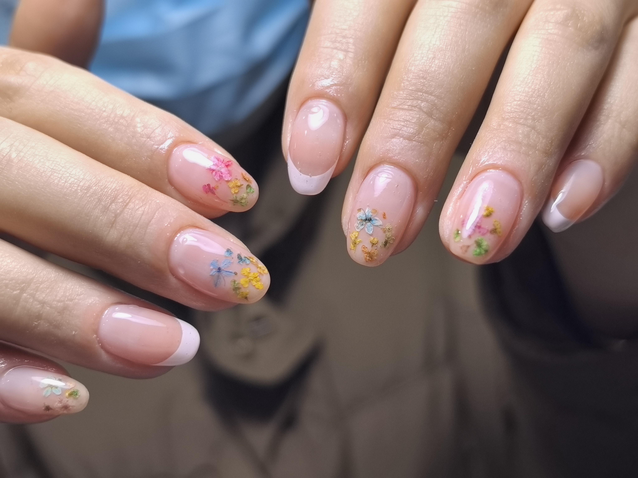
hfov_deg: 44.8
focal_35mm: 42
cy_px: 239
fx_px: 774
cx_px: 319
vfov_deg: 34.3
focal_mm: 8.5
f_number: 2
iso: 50
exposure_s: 1/104
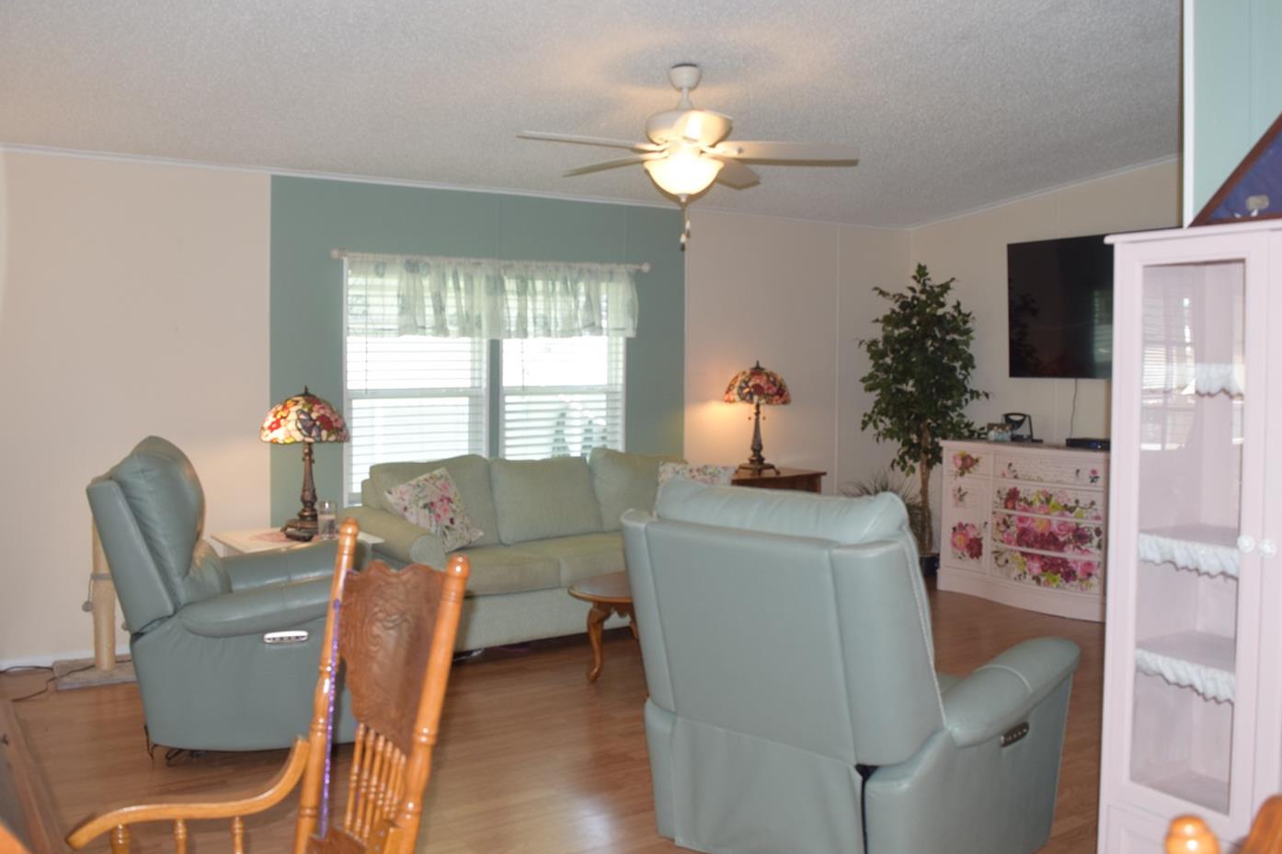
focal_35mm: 31
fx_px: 1103
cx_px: 677
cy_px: 389
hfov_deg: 60.3
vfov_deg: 42.2
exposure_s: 1/125
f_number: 5.6
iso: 560
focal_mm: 18
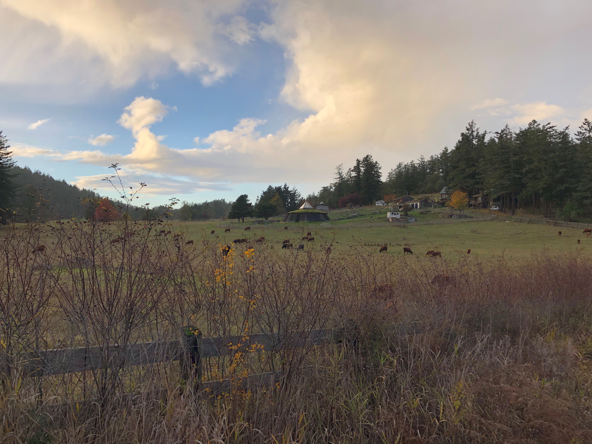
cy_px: 222
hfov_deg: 63.4
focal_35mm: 28
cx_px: 296
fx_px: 479
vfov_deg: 49.7
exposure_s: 1/545
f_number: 1.8
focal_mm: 4
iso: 20
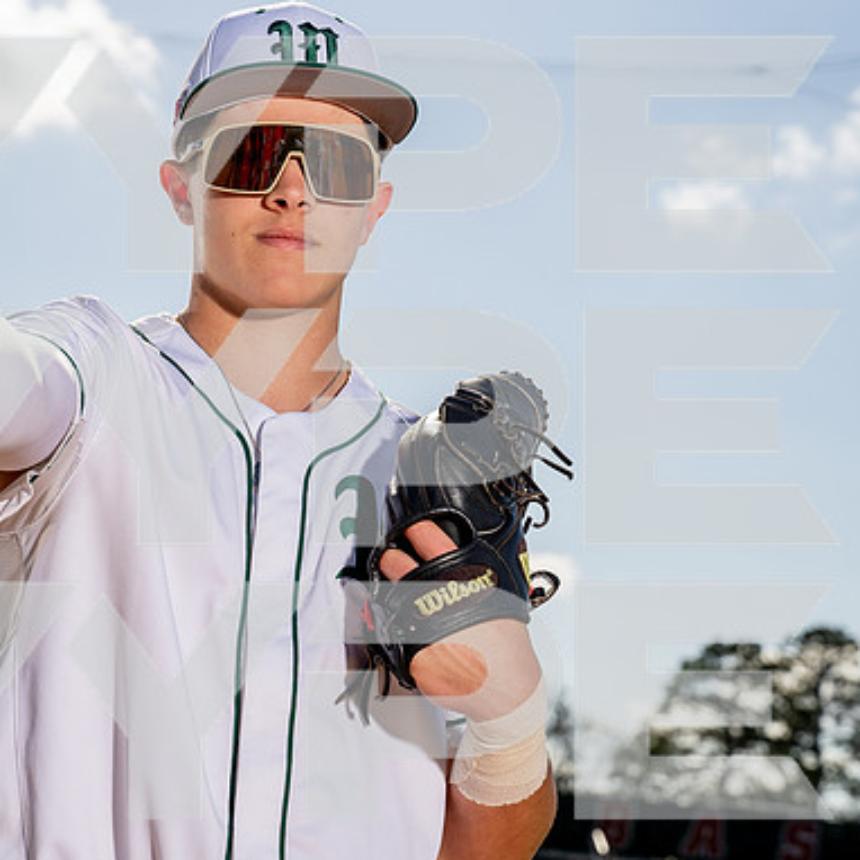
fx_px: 2867
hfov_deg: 17.0
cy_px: 429
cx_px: 268
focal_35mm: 102
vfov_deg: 17.1
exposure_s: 1/1600
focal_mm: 70
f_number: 5.6
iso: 250
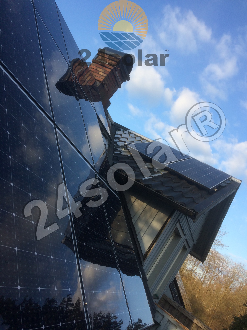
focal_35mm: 29
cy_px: 165
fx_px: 276
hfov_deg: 48.2
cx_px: 124
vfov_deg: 61.7
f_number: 2.2
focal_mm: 4.15
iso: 32
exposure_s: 1/651
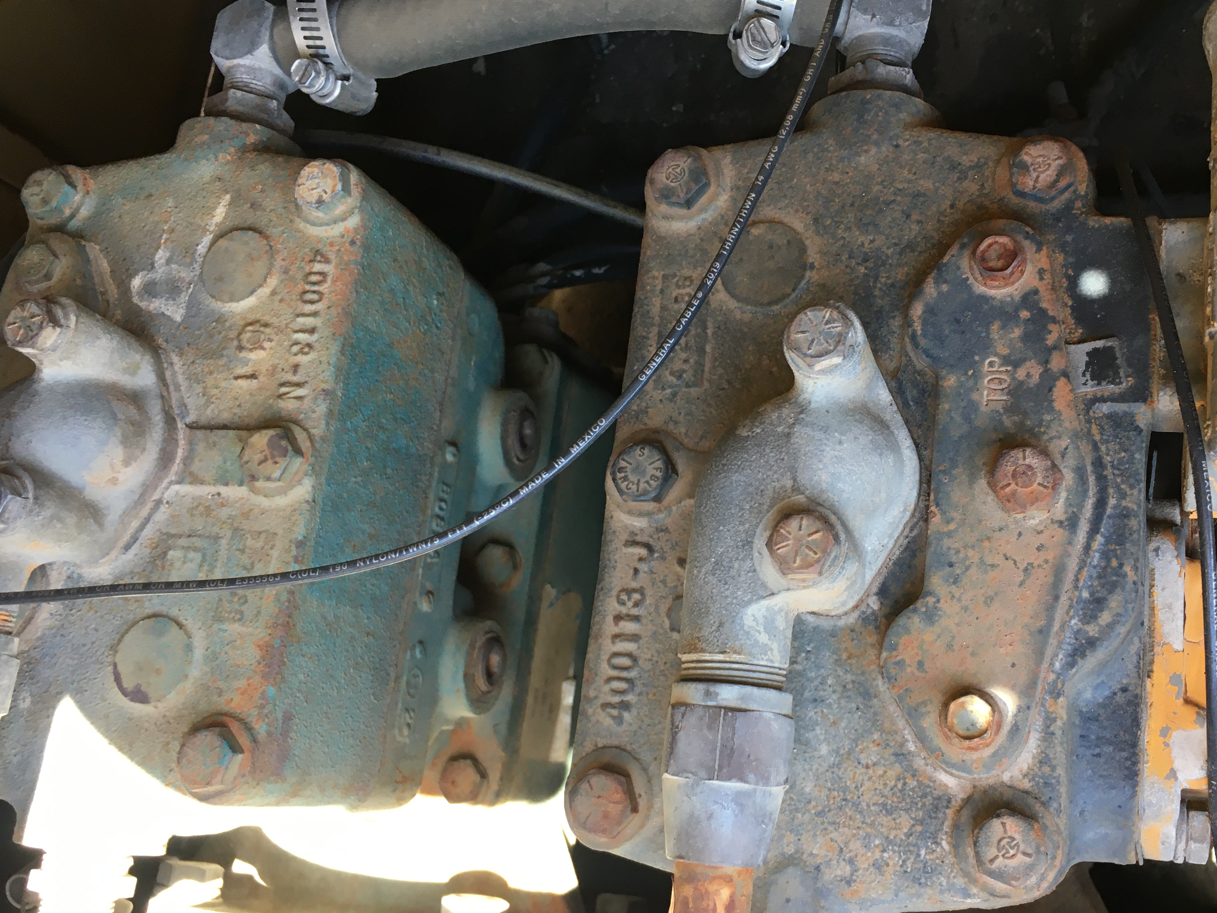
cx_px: 742
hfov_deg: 51.0
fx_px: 1266
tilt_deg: -68.5
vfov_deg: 39.6
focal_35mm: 36
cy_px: 480
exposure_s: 1/30
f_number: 2.2
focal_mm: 4.15
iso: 25
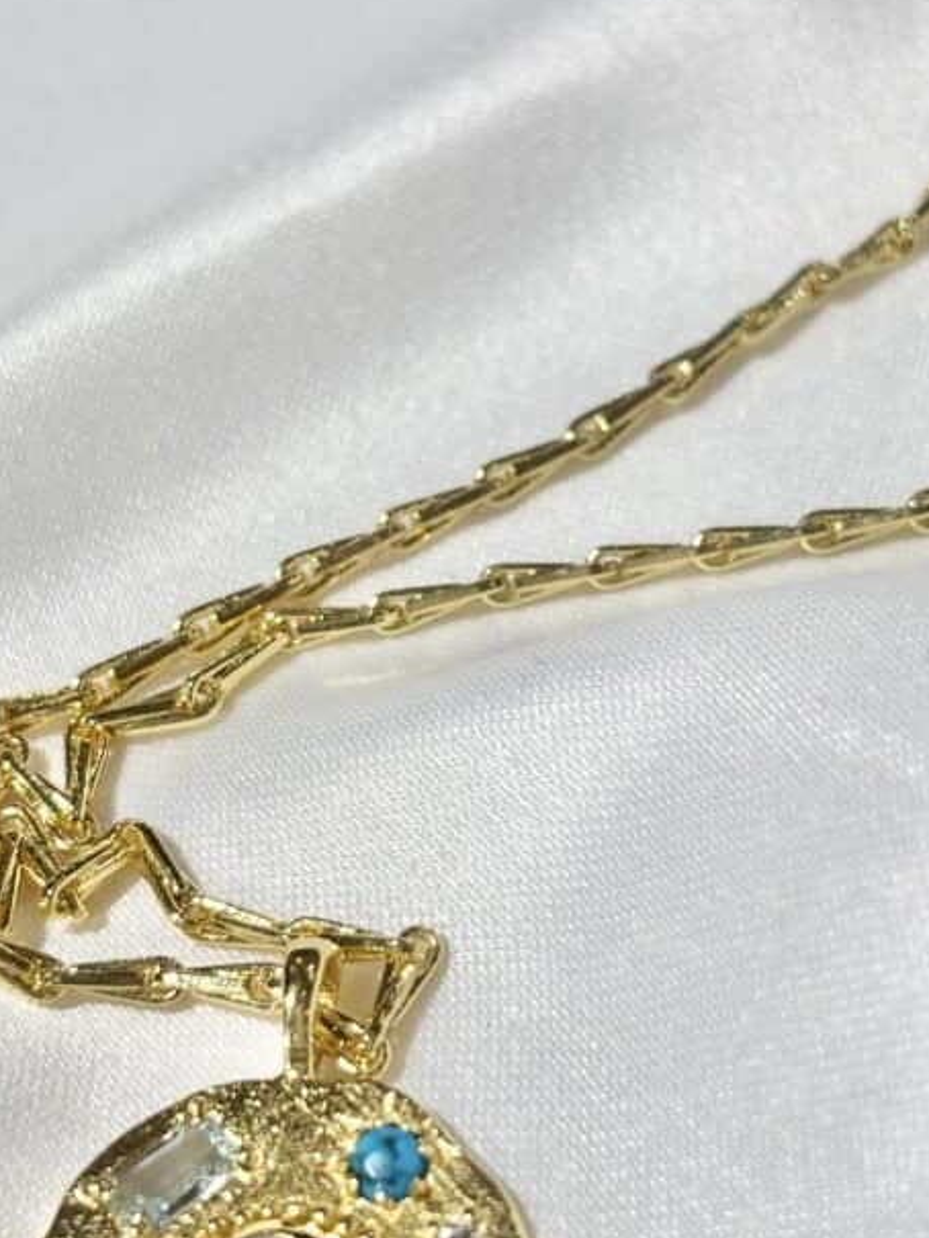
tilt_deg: -47.9
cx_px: 503
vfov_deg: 22.2
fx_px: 3148
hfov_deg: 16.8
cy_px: 559
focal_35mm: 88
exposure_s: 1/366
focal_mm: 5.96
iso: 32
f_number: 1.6
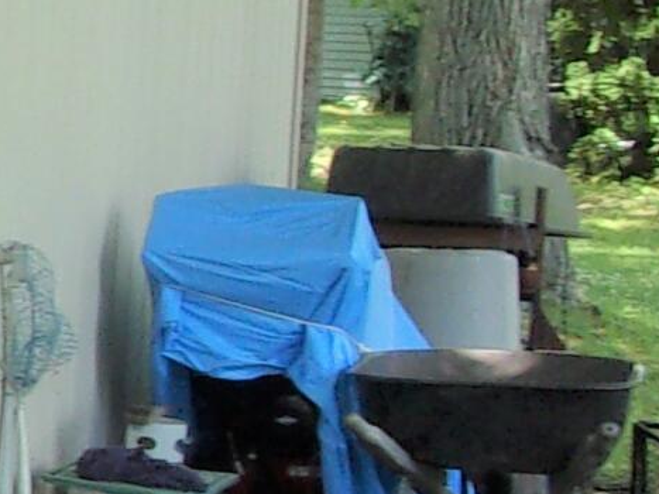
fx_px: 3426
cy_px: 162
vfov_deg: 8.2
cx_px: -1003
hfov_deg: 9.6
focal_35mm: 180
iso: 80
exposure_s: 1/75
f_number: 3.9
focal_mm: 5.1
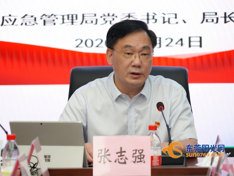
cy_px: 88
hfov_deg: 7.7
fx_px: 1745
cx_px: 108
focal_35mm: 258
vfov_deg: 5.8
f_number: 6.3
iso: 4000
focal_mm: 237
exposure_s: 1/250
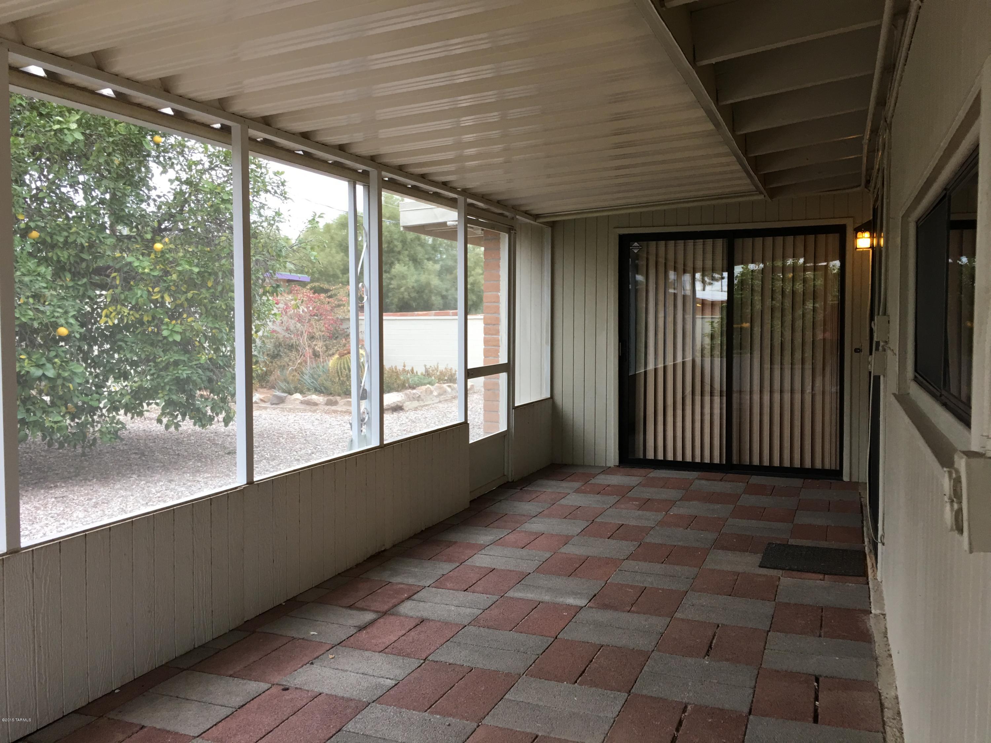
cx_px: 496
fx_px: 830
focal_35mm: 29
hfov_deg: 61.7
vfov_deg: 48.2
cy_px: 372
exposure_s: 1/40
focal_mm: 4.15
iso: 32
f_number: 2.2
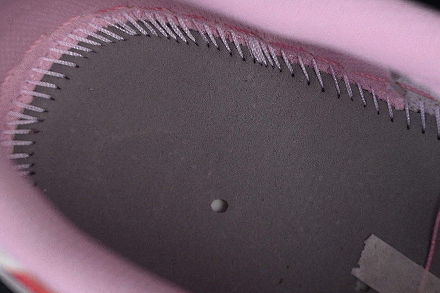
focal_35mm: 90
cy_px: 147
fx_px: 1100
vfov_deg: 15.2
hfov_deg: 22.6
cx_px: 249
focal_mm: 50
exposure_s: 1/80
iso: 160
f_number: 7.1
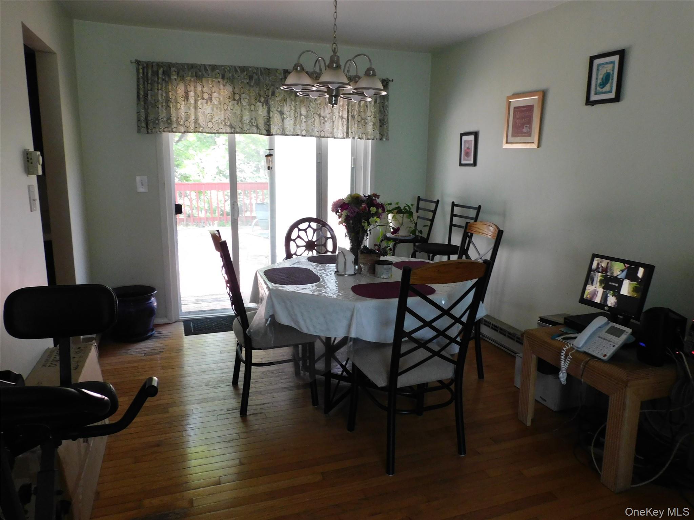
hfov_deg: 71.6
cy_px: 260
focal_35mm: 24
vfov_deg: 56.8
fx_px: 481
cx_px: 347
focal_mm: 4.3
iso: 320
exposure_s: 1/30
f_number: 3.3
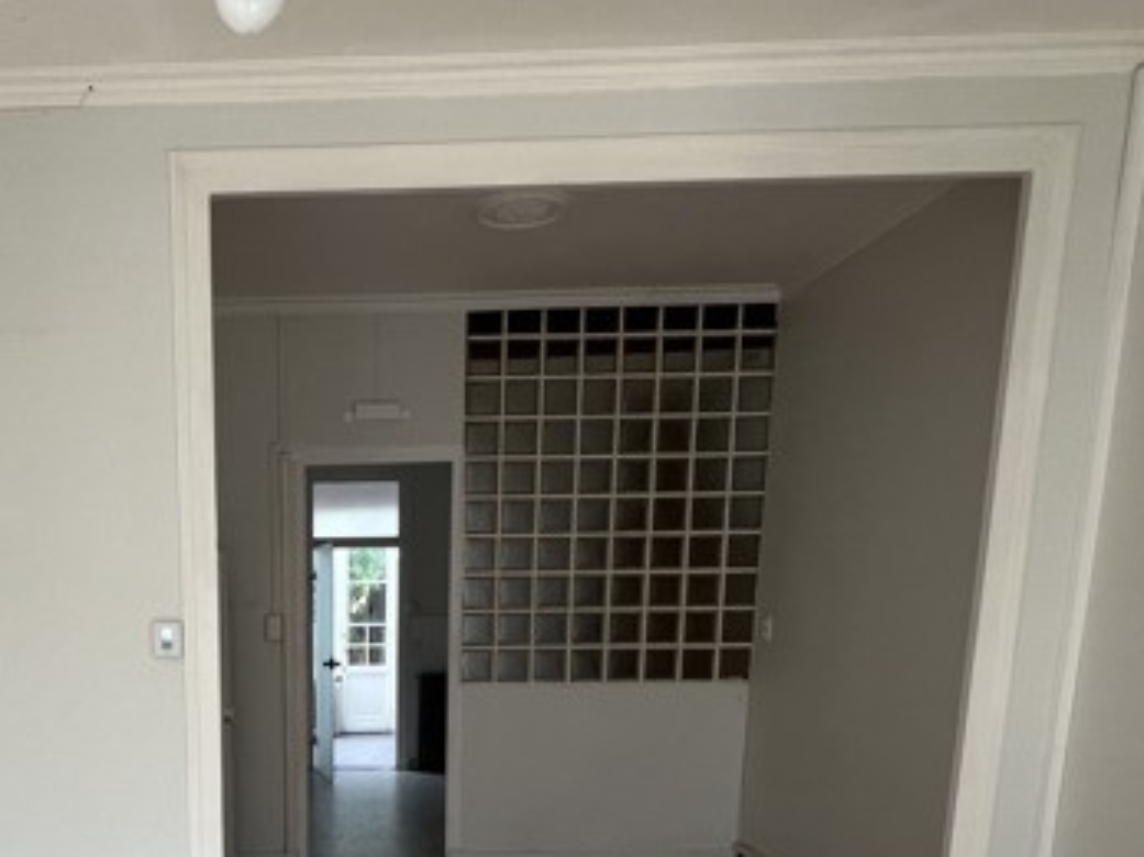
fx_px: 991
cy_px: 824
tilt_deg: -12.3
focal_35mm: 30
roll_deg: +1.1
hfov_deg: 57.1
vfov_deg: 41.7
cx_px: 290
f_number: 1.8
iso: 80
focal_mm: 1.57
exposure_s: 1/99
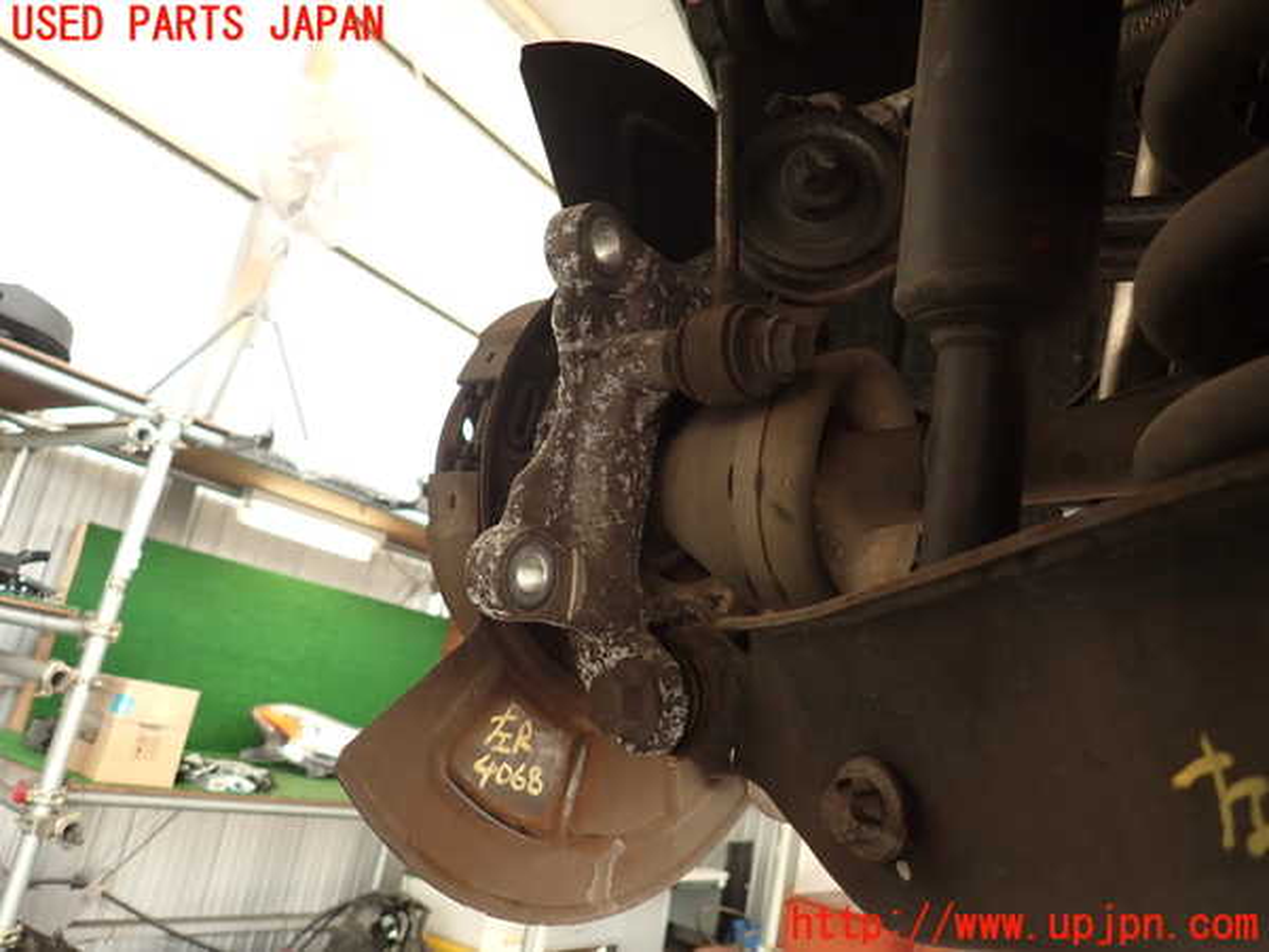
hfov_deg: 69.4
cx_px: 634
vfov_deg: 54.9
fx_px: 916
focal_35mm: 25
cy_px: 476
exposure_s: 1/50
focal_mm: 4.5
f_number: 2
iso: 200
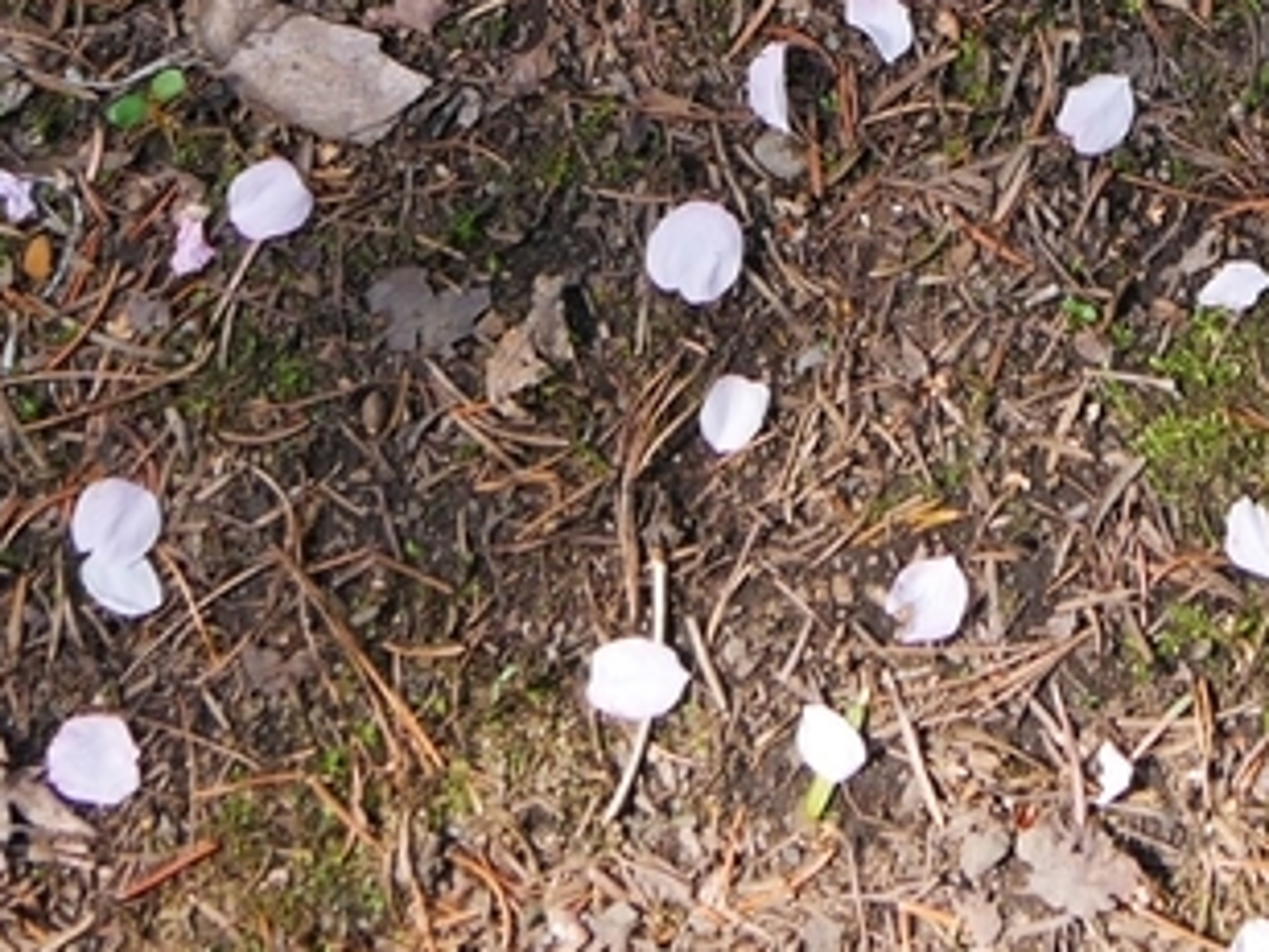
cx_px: 1248
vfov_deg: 7.8
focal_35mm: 187
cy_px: -546
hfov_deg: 10.5
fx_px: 6855
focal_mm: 24
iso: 200
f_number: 5
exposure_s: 1/125
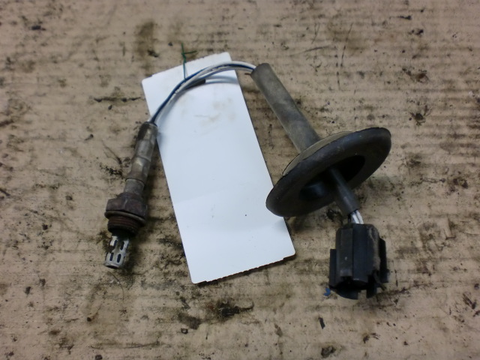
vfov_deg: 40.7
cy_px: 180
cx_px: 240
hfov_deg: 52.6
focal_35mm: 35
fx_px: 485
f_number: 3.1
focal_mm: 6.3
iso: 250
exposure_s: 1/60
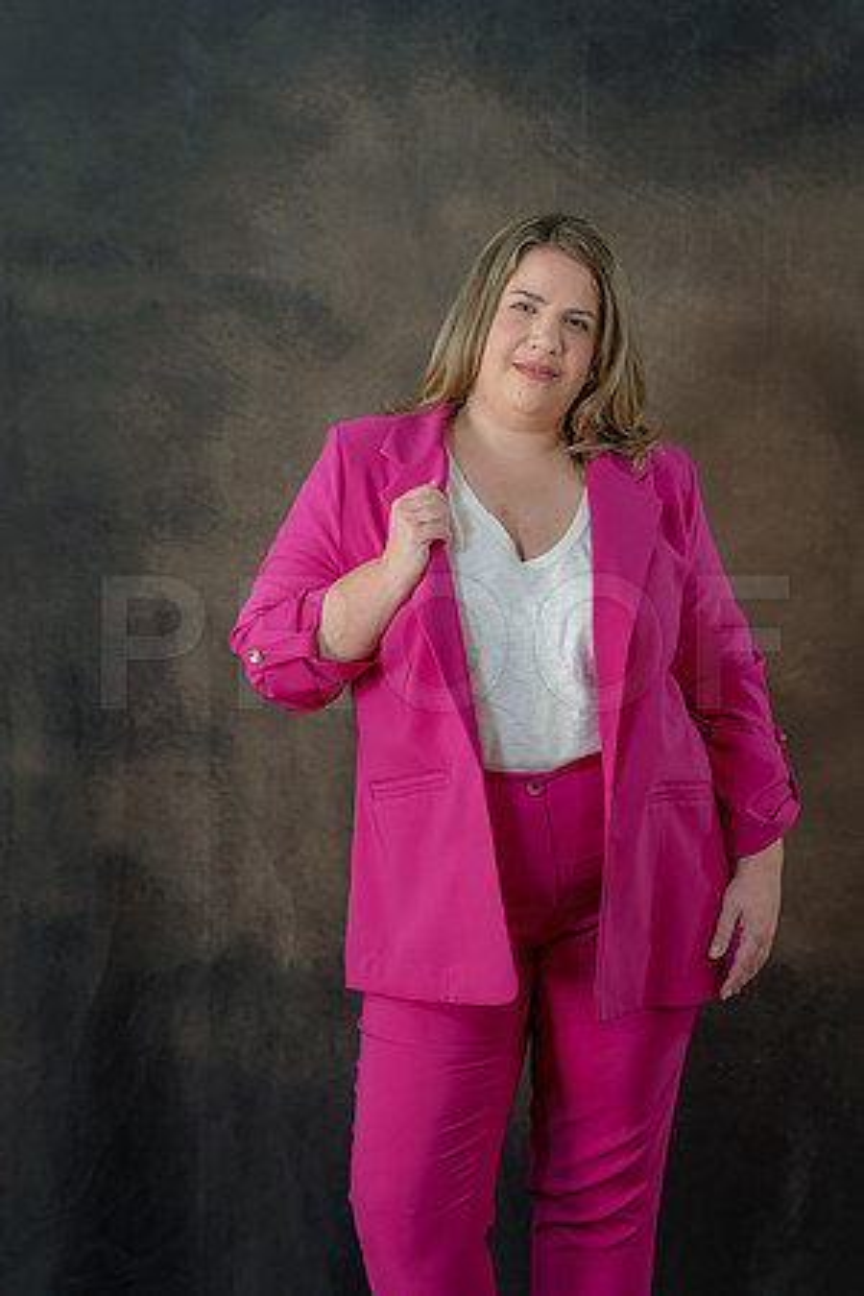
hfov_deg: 13.2
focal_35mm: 104
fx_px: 3744
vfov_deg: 19.6
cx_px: 432
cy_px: 648
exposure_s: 1/100
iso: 400
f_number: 4.5
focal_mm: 104
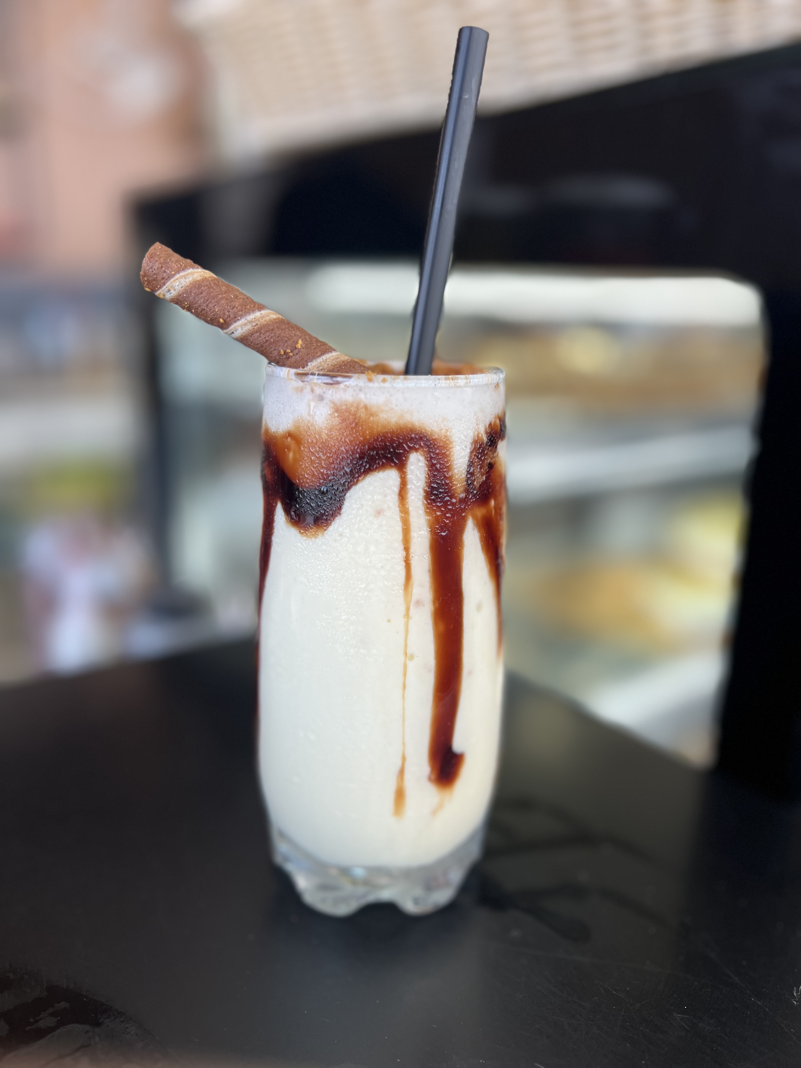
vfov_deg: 67.3
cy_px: 534
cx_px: 400
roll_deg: -1.7
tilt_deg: -16.5
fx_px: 802
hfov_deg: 53.1
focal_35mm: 26
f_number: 1.5
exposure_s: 1/100
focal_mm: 5.7
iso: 32
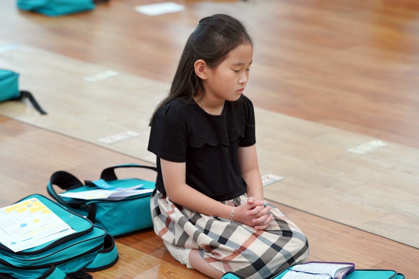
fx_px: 1338
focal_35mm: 115
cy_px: 140
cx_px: 210
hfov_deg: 17.8
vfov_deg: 11.9
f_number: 4
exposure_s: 1/160
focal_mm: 115
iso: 1600
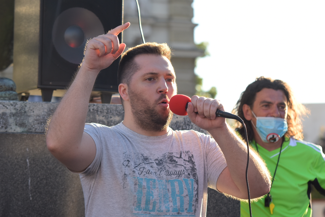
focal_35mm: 129
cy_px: 108
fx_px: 1164
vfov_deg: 10.6
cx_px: 162
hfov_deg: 15.9
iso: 250
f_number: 4
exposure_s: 1/640
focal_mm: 86
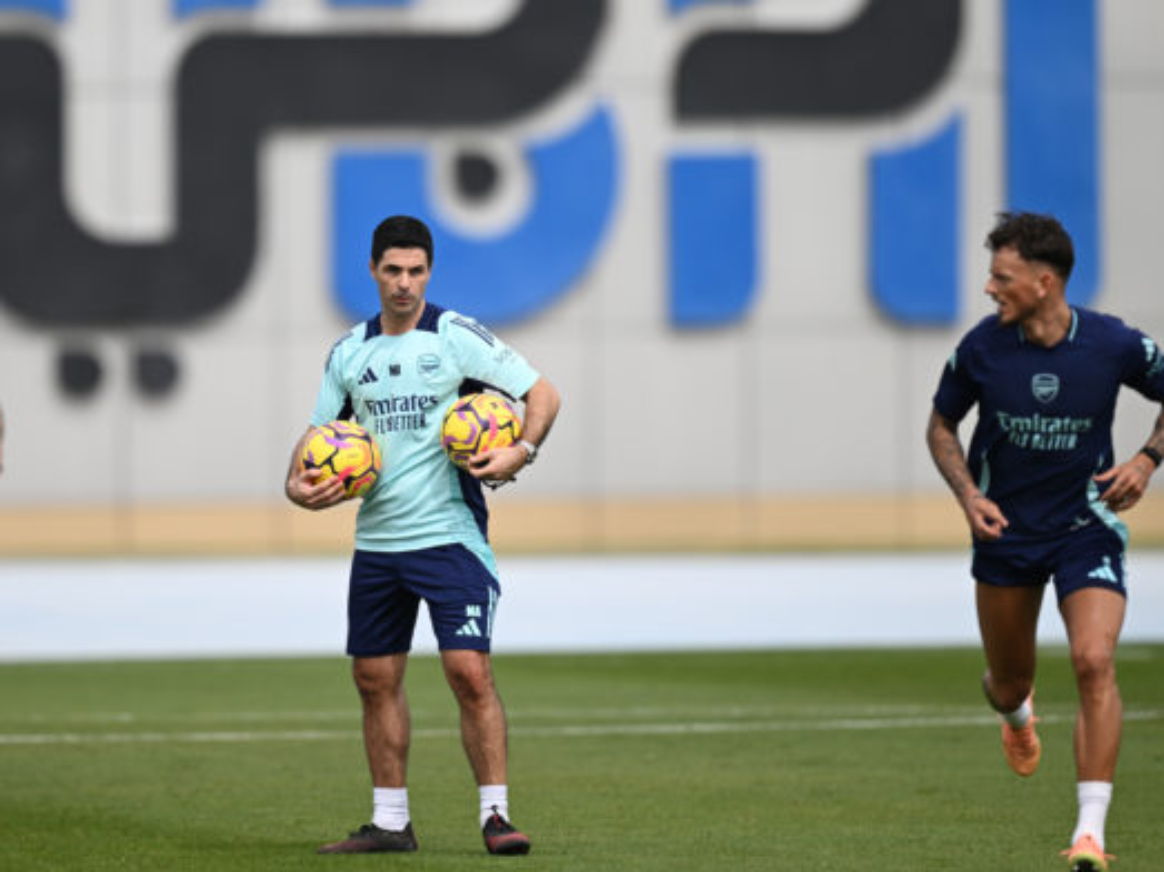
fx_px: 18557
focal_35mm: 552
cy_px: 360
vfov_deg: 2.7
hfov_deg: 3.6
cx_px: 372
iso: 200
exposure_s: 1/4000
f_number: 2.8
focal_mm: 400
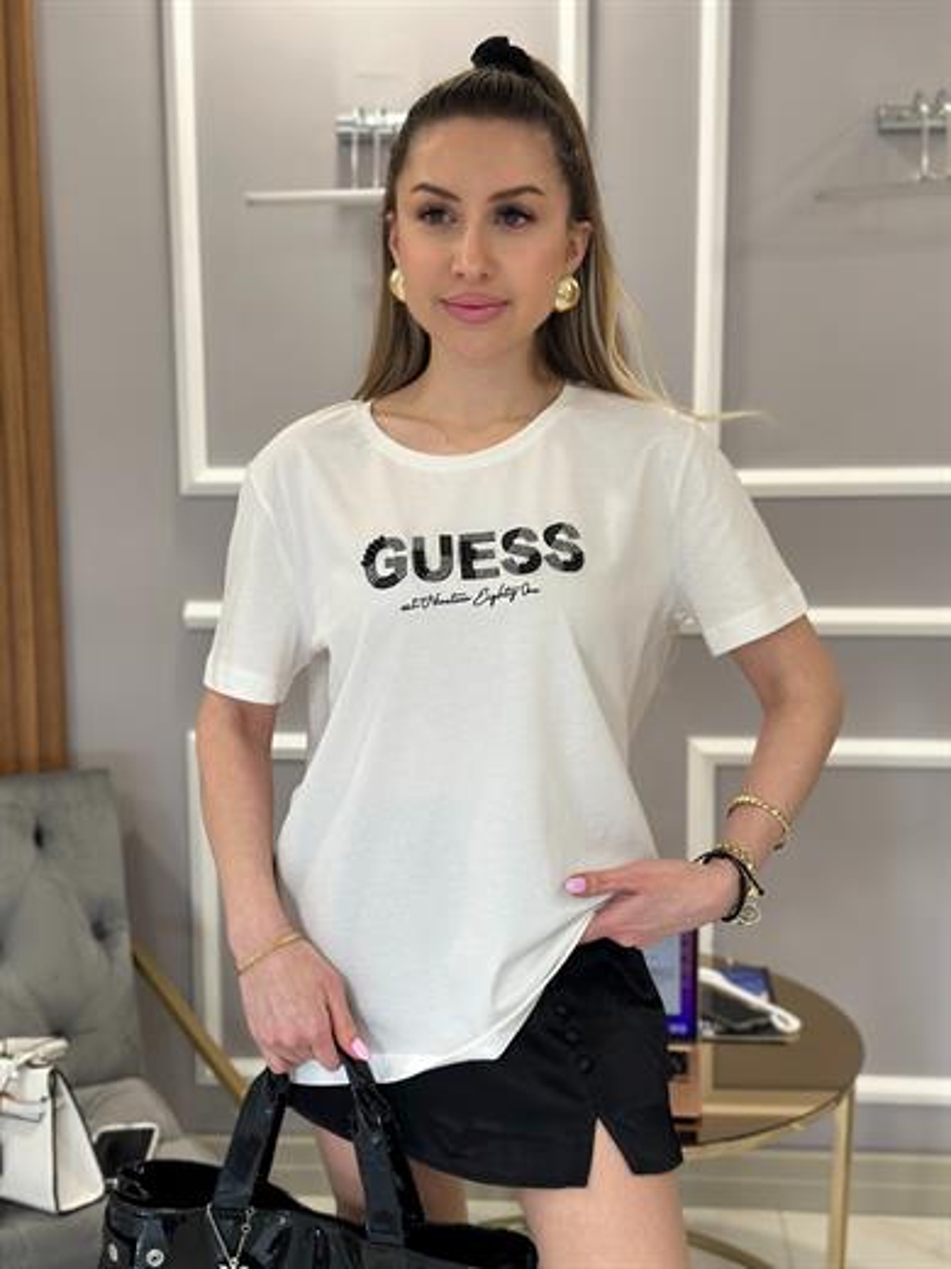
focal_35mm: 48
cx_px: 476
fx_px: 1758
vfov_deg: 39.7
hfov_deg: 30.3
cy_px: 634
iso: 100
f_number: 1.78
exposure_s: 1/50
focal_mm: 6.86
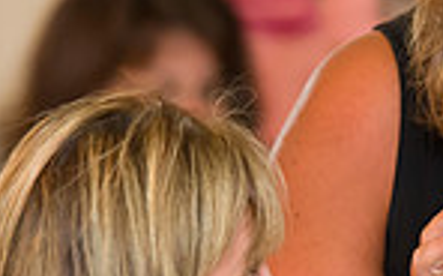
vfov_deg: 1.8
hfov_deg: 2.9
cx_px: 554
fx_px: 8680
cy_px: 120
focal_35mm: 720
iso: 1600
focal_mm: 180
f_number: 3.2
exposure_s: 1/125
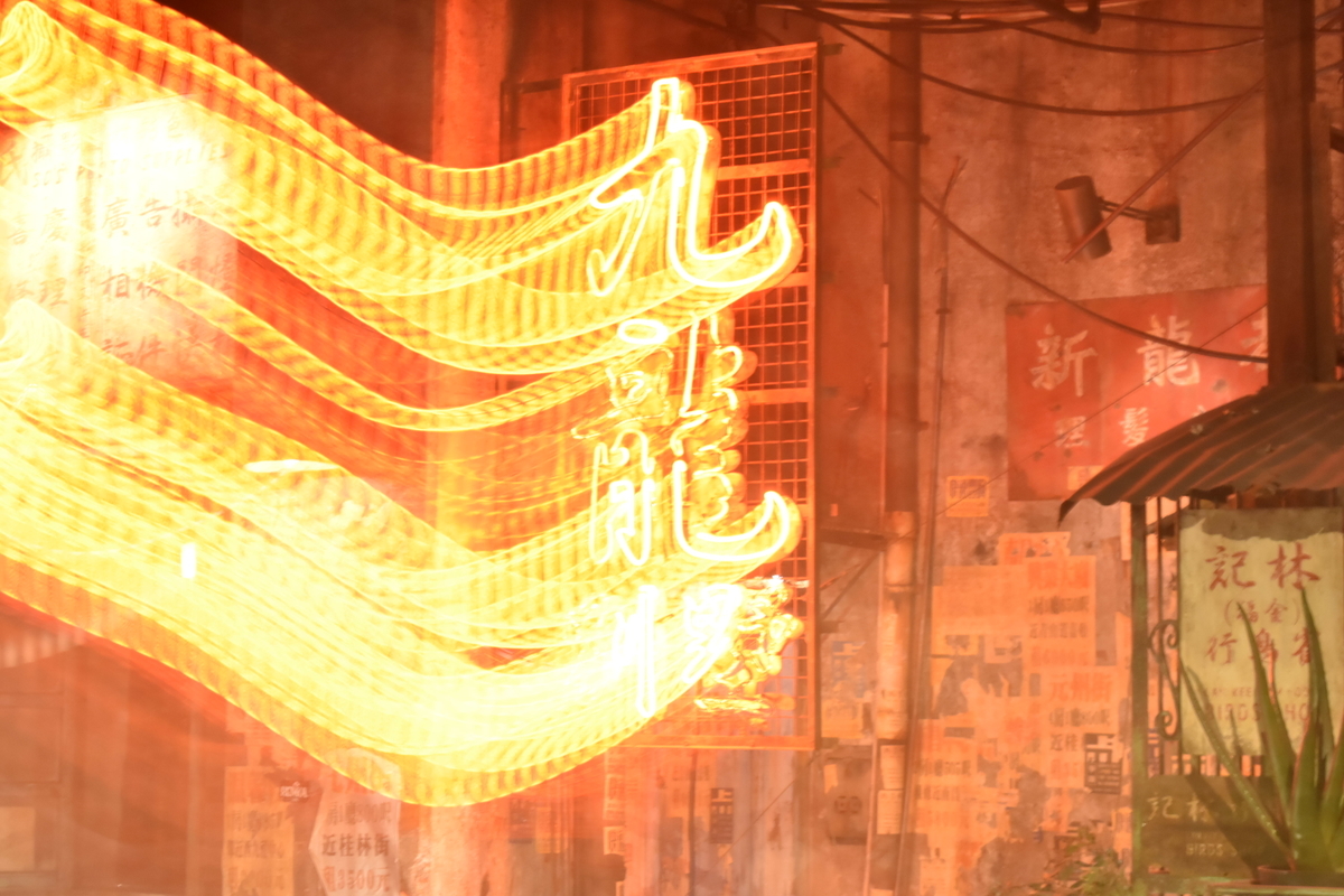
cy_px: 448
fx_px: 3080
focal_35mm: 82
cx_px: 672
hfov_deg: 24.6
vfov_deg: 16.6
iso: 1600
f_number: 9
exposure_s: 1/1.3
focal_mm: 55
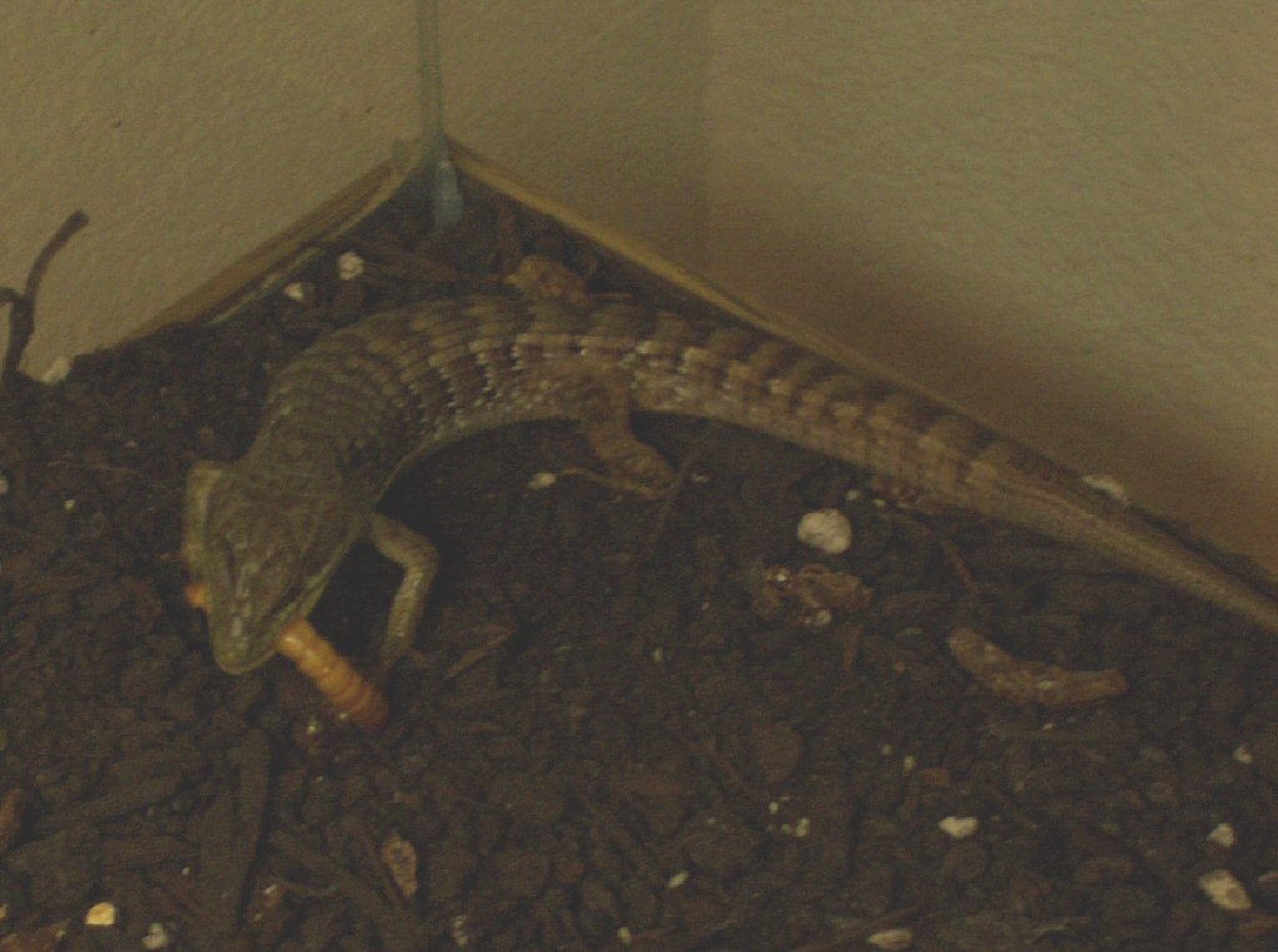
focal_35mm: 105
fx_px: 3867
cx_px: 639
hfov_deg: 18.8
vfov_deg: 14.0
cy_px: 476
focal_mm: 17.4
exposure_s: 1/8
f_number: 4.8
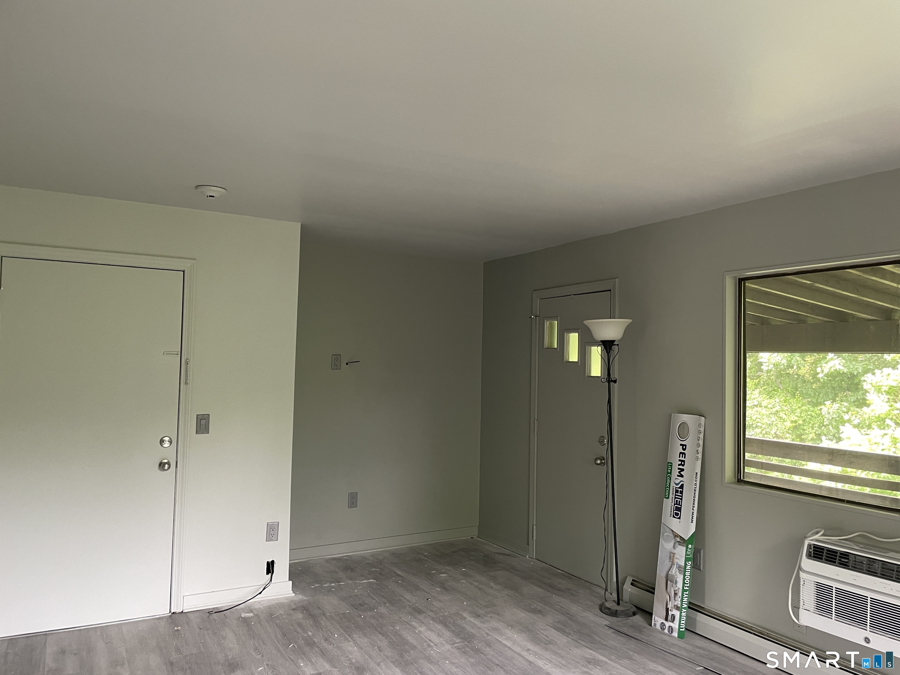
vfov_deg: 53.1
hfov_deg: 67.3
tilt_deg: +2.7
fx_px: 676
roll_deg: -1.1
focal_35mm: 26
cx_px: 450
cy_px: 338
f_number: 1.6
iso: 160
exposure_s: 1/60
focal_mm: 4.2
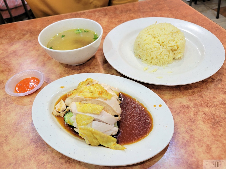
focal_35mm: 26
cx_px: 113
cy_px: 84
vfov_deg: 53.1
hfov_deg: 67.3
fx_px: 170
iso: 200
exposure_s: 1/100
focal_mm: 5.4
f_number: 1.8
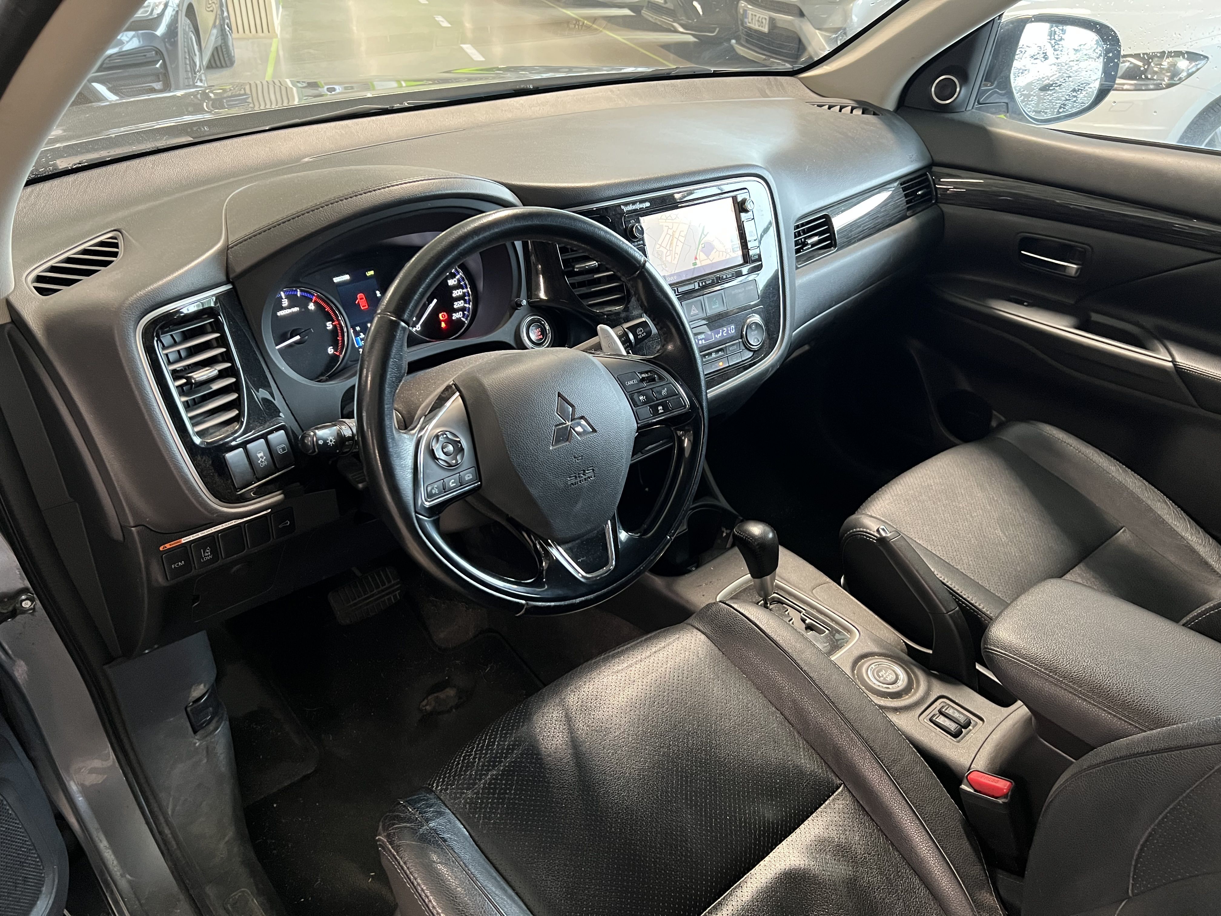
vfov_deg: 53.1
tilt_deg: -32.3
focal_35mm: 26
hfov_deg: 67.3
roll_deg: -1.4
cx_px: 610
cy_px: 458
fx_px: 917
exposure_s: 1/45
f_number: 1.5
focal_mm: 5.7
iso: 500
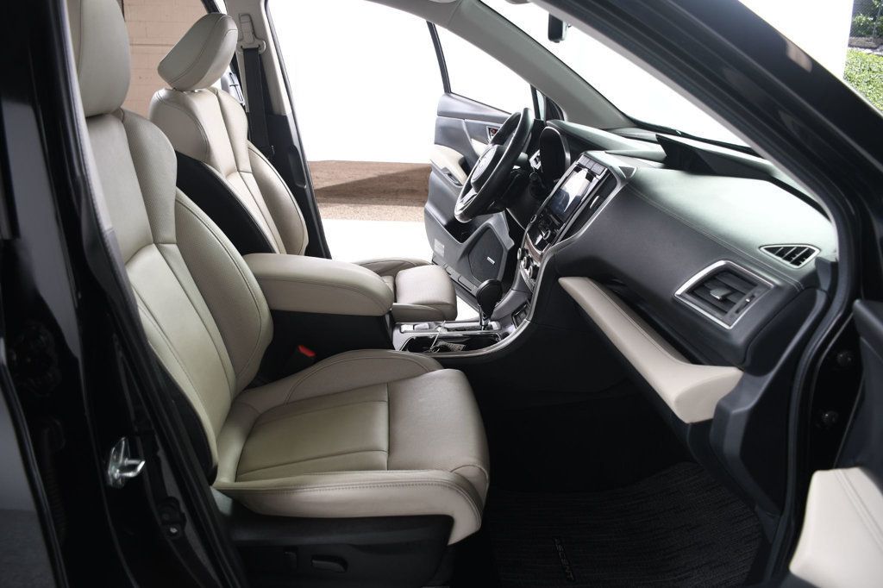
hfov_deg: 67.4
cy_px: 294
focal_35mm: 27
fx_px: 662
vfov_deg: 47.9
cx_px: 442
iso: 100
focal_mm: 18
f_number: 4
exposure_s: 1/160
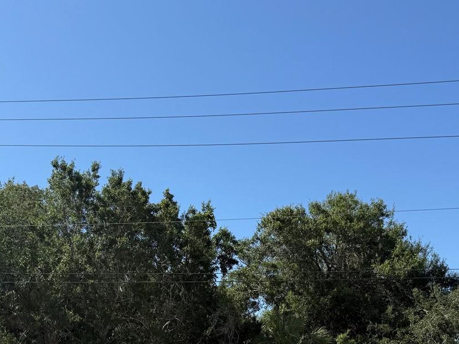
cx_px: 185
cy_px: 319
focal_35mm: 47
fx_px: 623
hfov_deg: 40.3
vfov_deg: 29.4
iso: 80
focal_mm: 6.76
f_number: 1.78
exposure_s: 1/4405
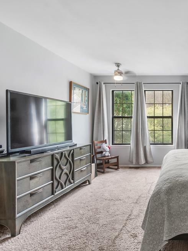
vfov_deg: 71.6
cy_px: 124
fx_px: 174
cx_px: 178
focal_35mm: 24
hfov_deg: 49.0
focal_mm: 16
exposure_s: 1/2.5
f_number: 8
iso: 100
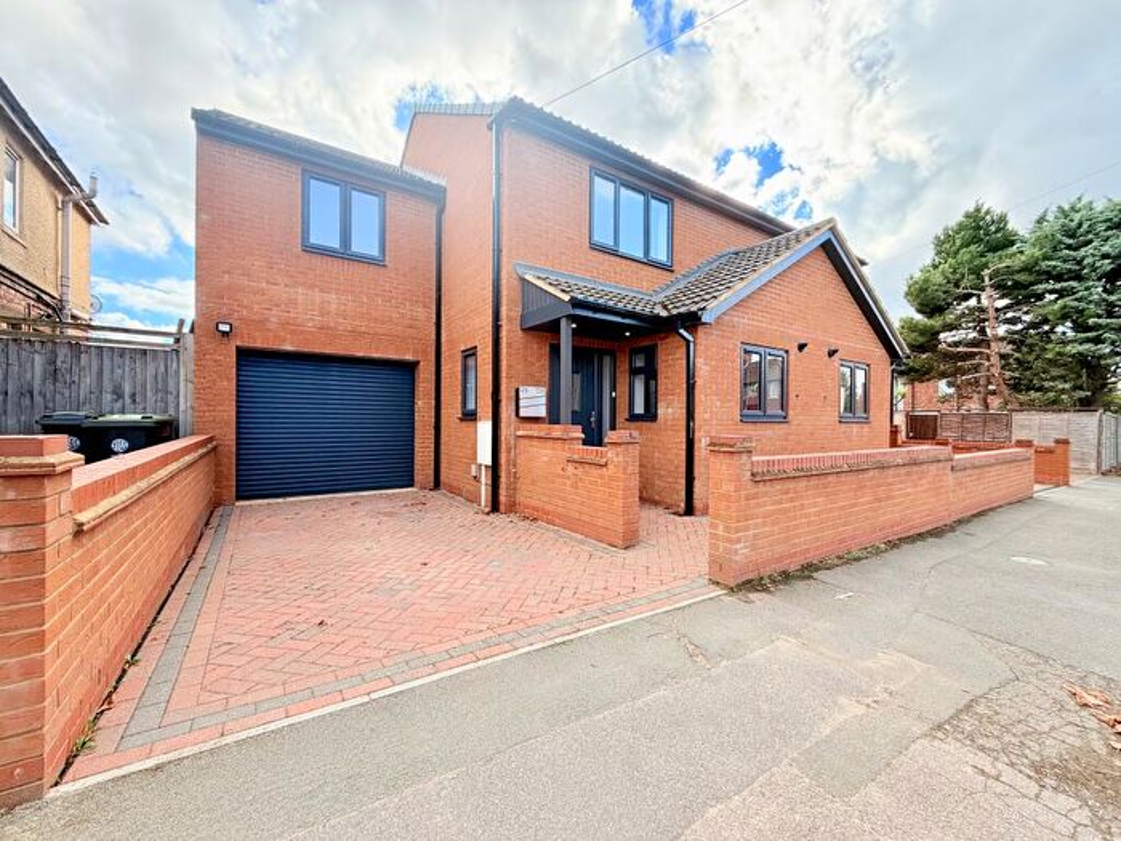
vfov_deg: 85.7
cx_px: 560
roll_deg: +0.0
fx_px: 453
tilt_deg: -0.9
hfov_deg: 102.1
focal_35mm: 14
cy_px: 420
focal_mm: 2.22
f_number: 2.2
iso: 64
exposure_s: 1/448
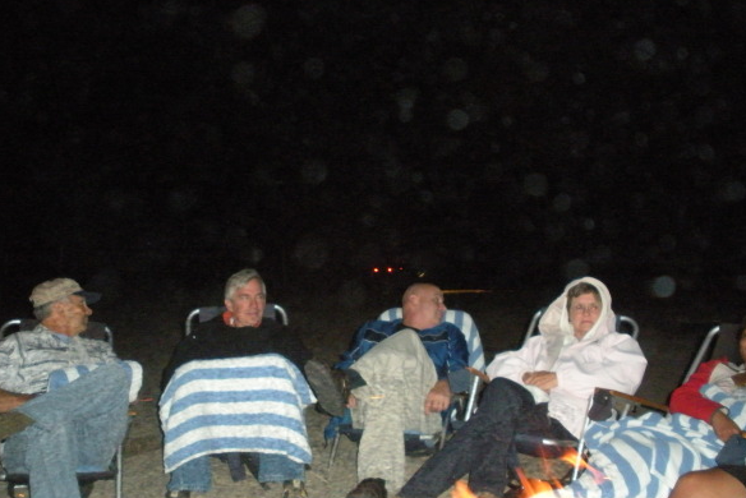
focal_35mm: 41
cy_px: 246
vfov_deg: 32.7
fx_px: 850
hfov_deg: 47.4
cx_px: 364
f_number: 3.5
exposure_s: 1/60
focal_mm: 6.3
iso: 800
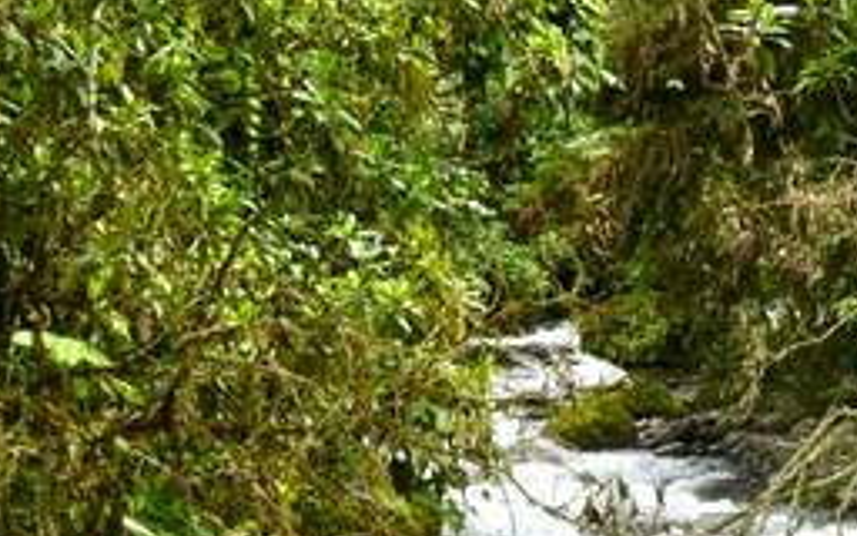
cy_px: 489
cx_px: 666
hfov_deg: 14.2
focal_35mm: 147
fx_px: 3433
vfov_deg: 8.9
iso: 250
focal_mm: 13.2
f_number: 7.1
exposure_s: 1/80
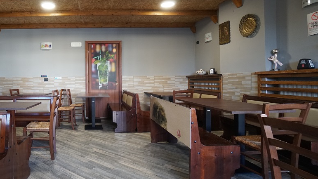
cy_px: 81
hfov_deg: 77.5
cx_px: 97
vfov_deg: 51.4
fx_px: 186
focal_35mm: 22
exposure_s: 1/60
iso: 1000
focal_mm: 10
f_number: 4.5
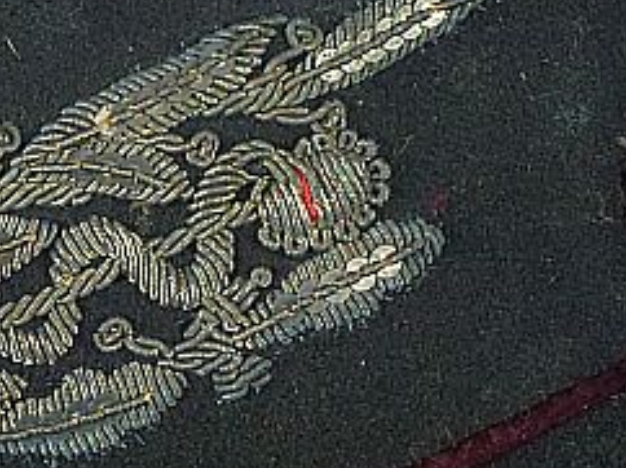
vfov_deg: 8.6
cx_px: 186
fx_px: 3107
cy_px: 34
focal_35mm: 172
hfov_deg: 11.5
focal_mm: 9.4
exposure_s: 1/80
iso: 320
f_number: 4.3
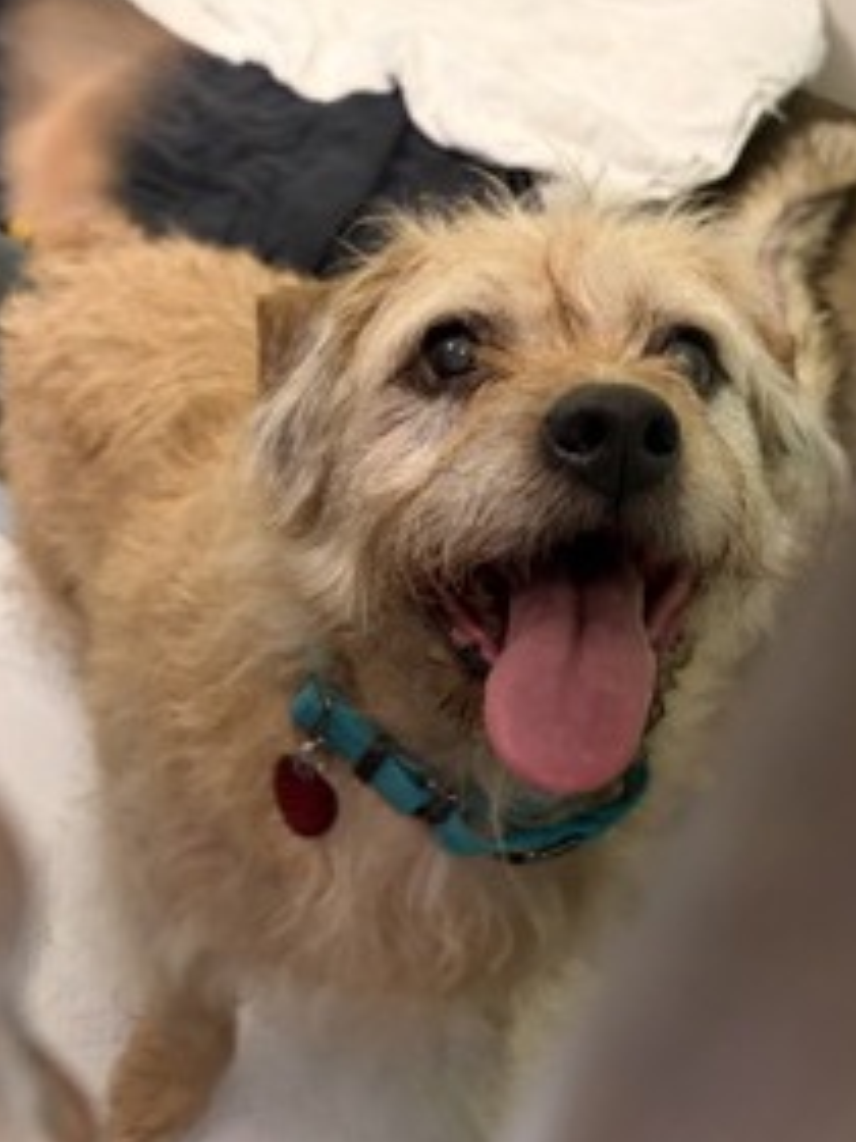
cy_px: 440
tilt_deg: -42.4
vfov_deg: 47.5
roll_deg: -12.1
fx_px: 1286
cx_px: 503
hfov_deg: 36.7
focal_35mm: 39
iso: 400
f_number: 1.6
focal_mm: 5.96
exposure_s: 1/41
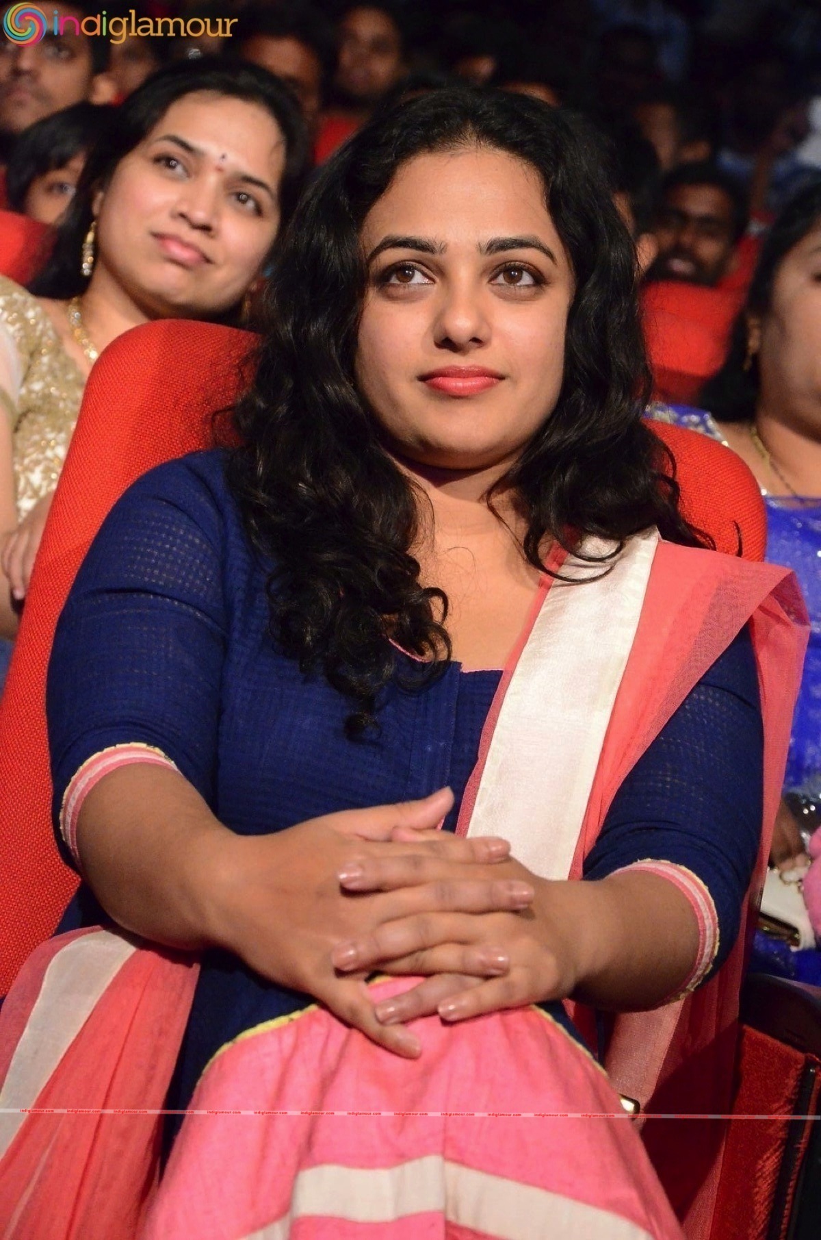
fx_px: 4380
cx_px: 410
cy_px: 620
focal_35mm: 128
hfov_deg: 10.7
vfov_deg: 16.1
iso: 8000
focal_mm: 85
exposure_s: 1/125
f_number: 5.6
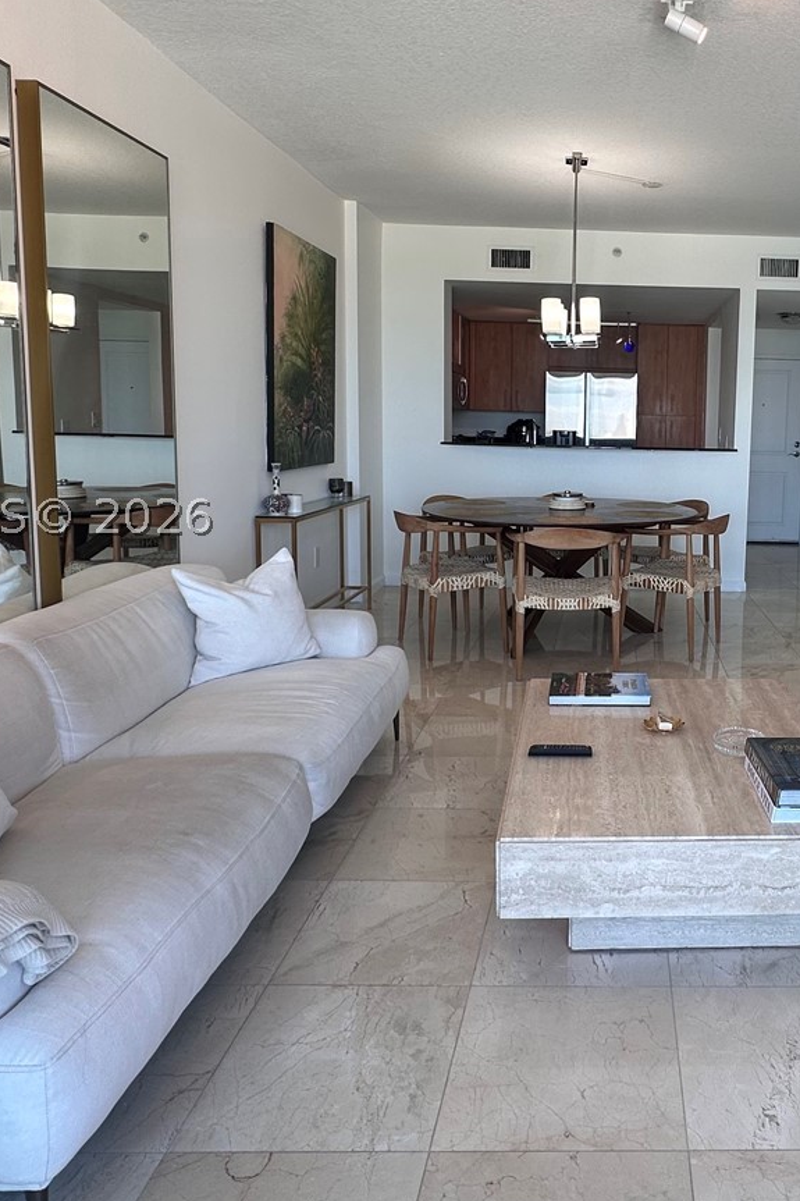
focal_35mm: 27
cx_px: 639
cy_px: 516
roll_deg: -1.2
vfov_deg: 67.1
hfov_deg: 45.5
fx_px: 900
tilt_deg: -6.0
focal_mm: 2.22
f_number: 2.2
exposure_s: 1/99
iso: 40
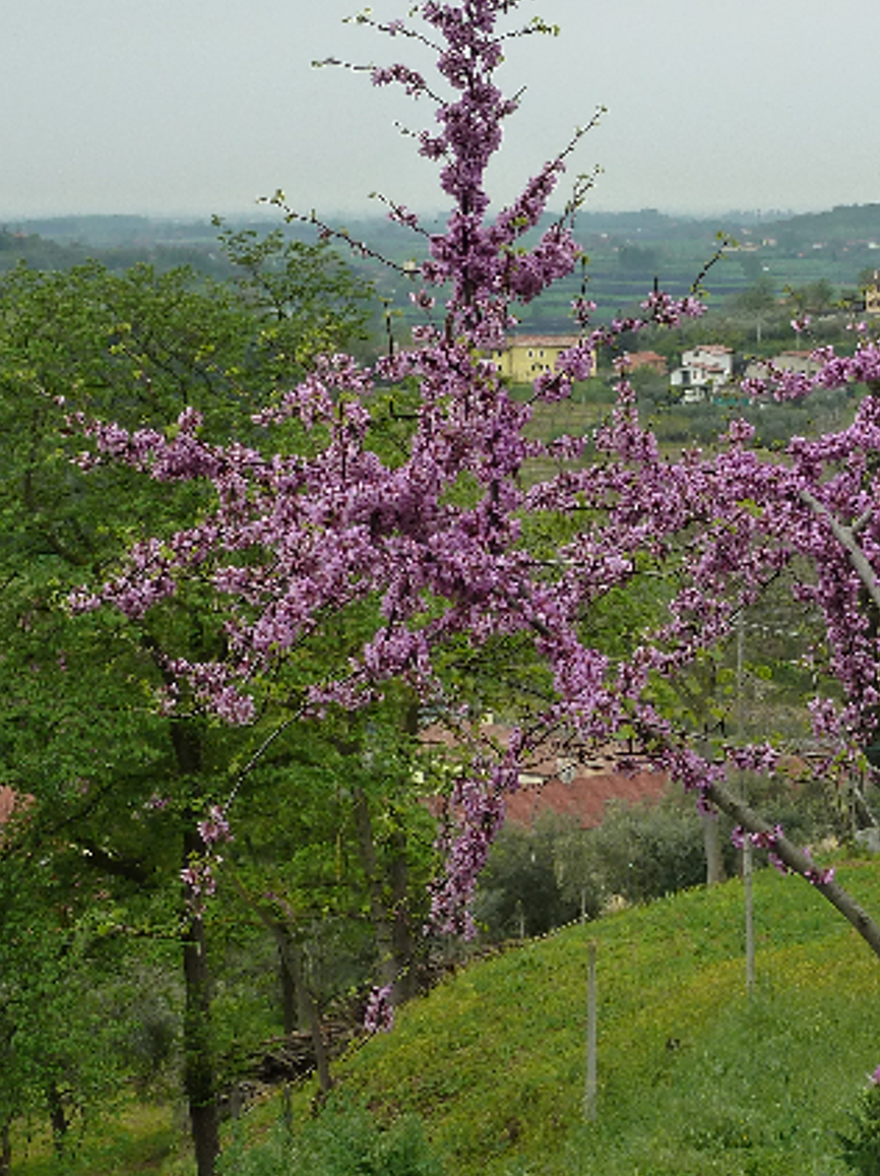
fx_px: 3088
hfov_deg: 15.8
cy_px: 390
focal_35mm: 91
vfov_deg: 21.5
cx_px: 969
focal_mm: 7.9
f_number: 4
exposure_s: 1/125
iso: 125
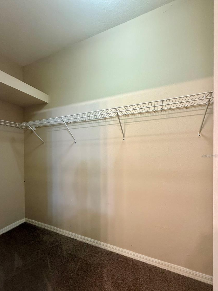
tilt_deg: -0.9
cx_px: 103
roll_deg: +0.0
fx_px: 126
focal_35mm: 15
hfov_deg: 81.7
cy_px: 156
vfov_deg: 98.0
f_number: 2.2
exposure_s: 1/60
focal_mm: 2.22
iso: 250
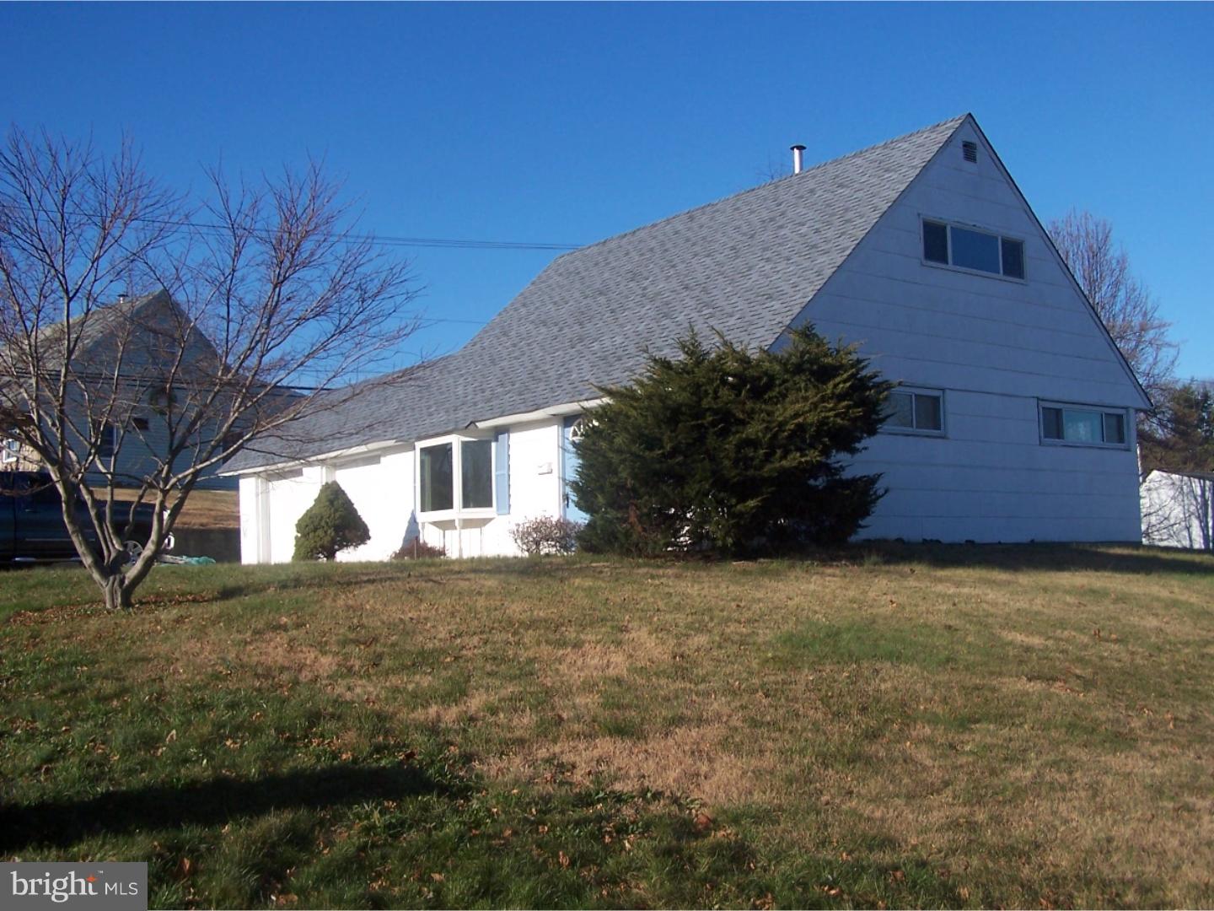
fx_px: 1333
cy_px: 456
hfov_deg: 49.0
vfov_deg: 37.7
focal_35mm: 38
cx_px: 607
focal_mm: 6.3
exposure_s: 1/750
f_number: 4
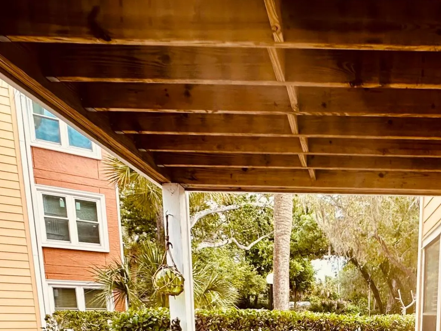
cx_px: 357
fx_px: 433
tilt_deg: -10.3
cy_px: 393
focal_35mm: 34
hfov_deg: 50.5
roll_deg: -0.6
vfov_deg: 34.0
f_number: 2.2
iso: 40
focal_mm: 2.22
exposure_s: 1/199
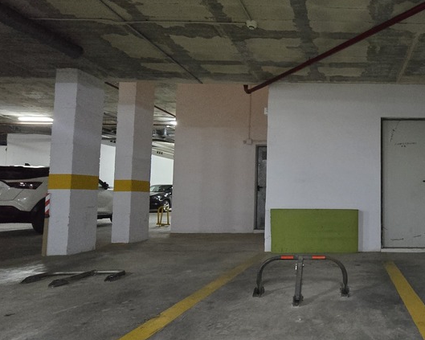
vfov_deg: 58.7
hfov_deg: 62.3
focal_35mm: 24
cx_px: 359
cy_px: 179
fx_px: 302
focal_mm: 2.2
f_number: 2.2
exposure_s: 1/25
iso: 1600
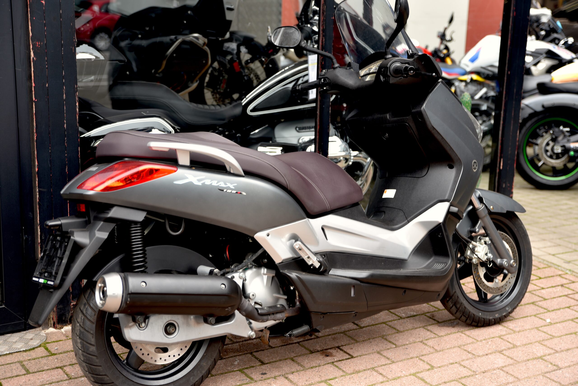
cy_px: 193
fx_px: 932
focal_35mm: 58
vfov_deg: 23.4
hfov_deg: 34.5
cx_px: 289
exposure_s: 1/40
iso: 100
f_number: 2.8
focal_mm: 58
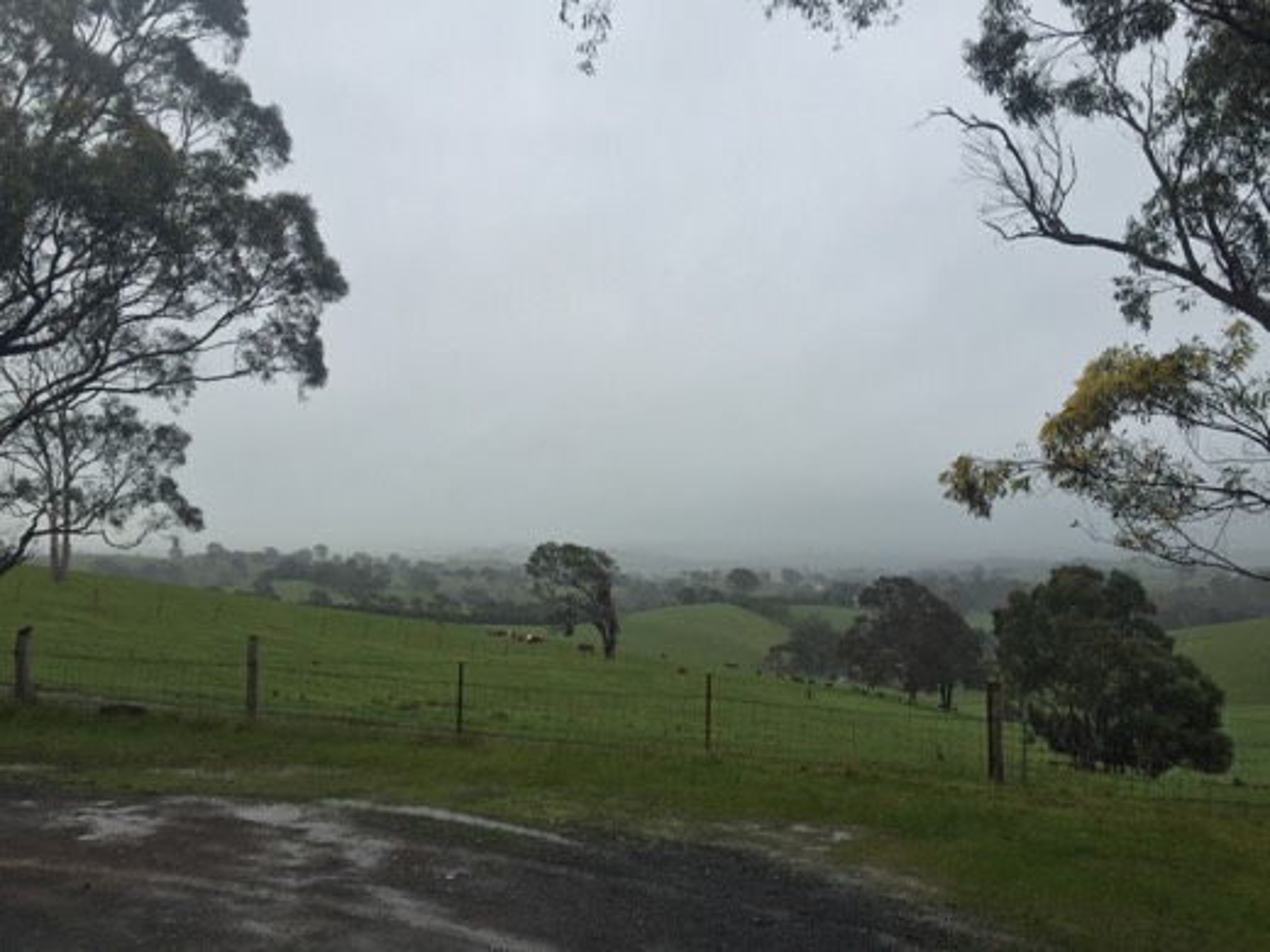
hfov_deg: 61.7
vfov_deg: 48.2
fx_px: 1064
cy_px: 476
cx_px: 635
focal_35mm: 29
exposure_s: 1/306
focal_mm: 4.15
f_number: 2.2
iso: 32
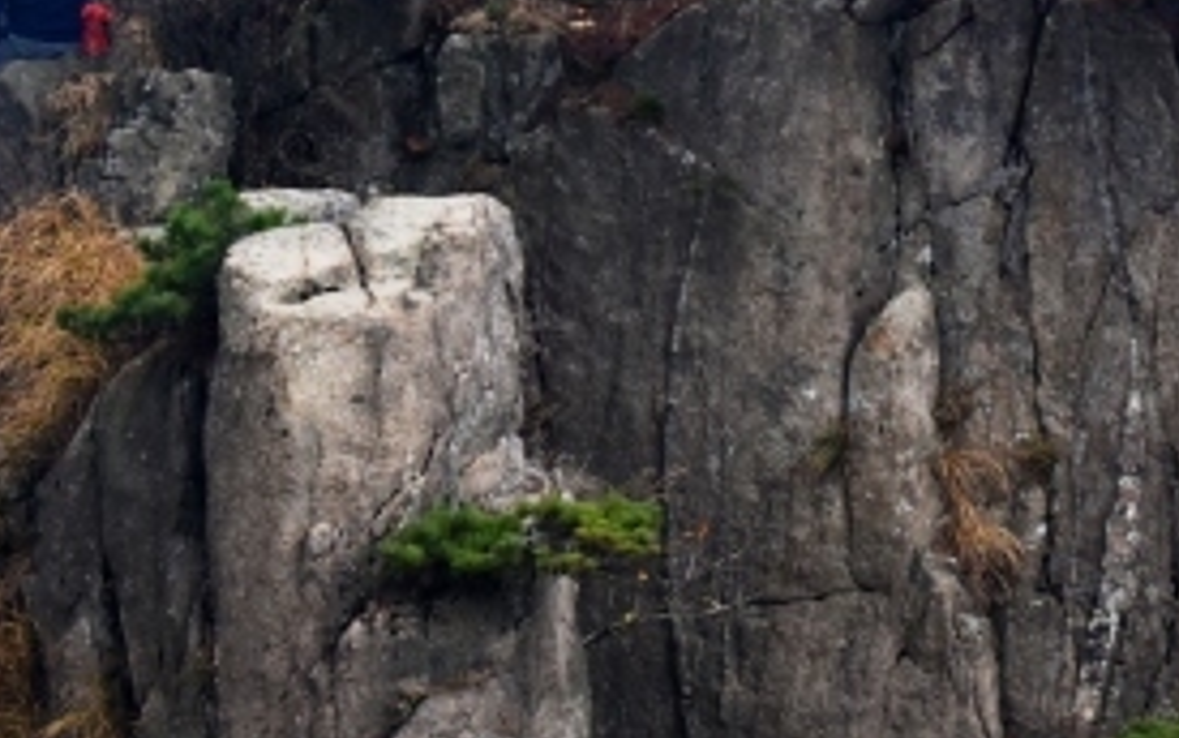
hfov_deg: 14.5
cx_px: 896
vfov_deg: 9.1
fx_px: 4628
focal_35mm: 144
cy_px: 54
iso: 800
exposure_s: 1/250
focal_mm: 38
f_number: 8
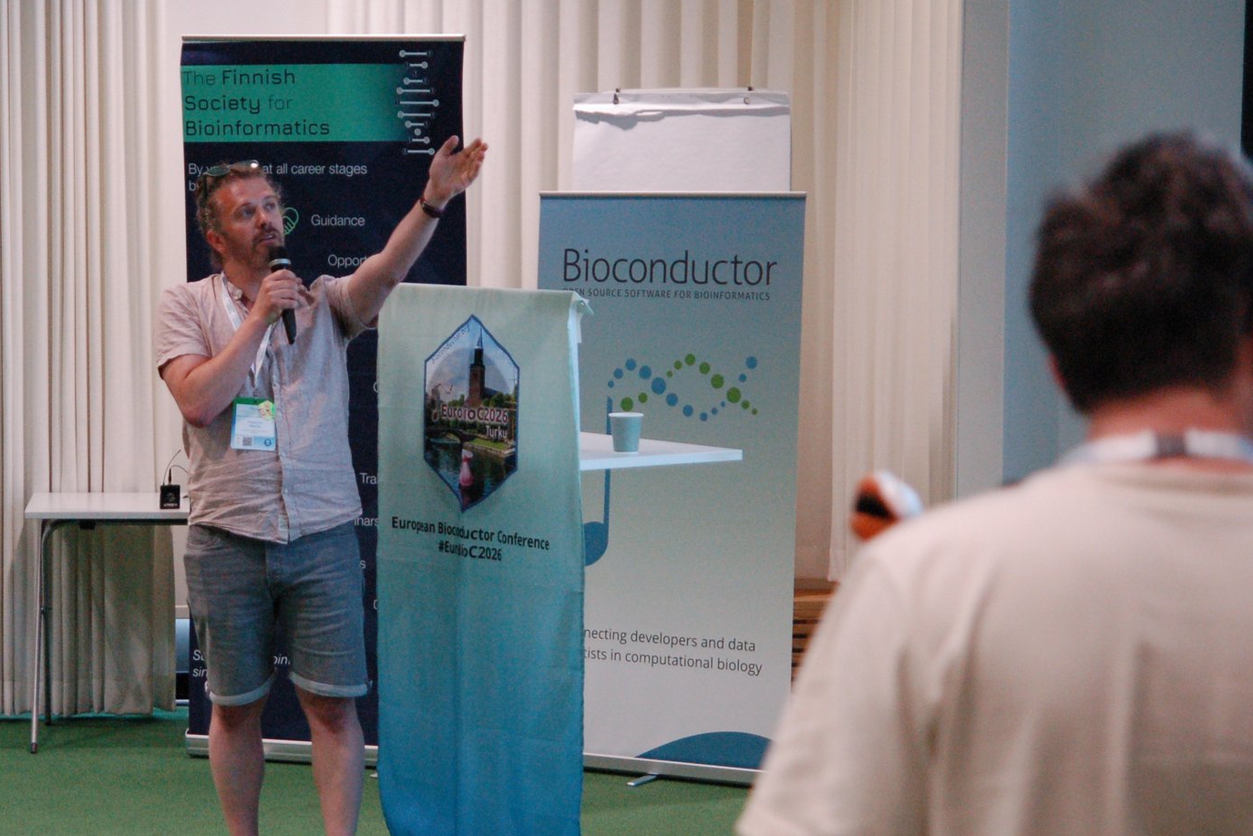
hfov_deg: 18.7
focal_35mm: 109
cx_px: 383
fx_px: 3794
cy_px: 461
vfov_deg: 12.6
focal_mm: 50
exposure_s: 1/125
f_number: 3.2
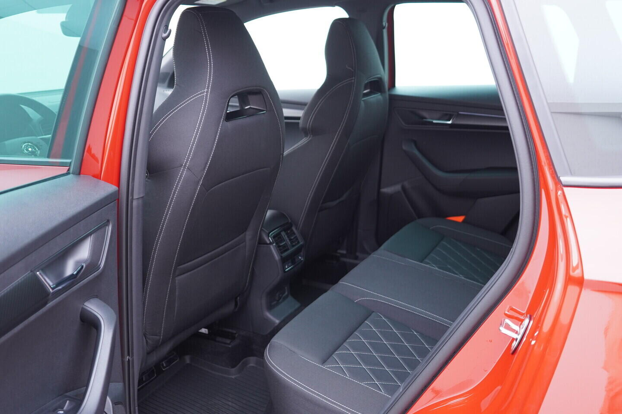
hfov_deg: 53.1
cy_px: 207
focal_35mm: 36
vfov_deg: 36.9
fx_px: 622
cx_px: 311
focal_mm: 24
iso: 500
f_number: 2.8
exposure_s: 1/40
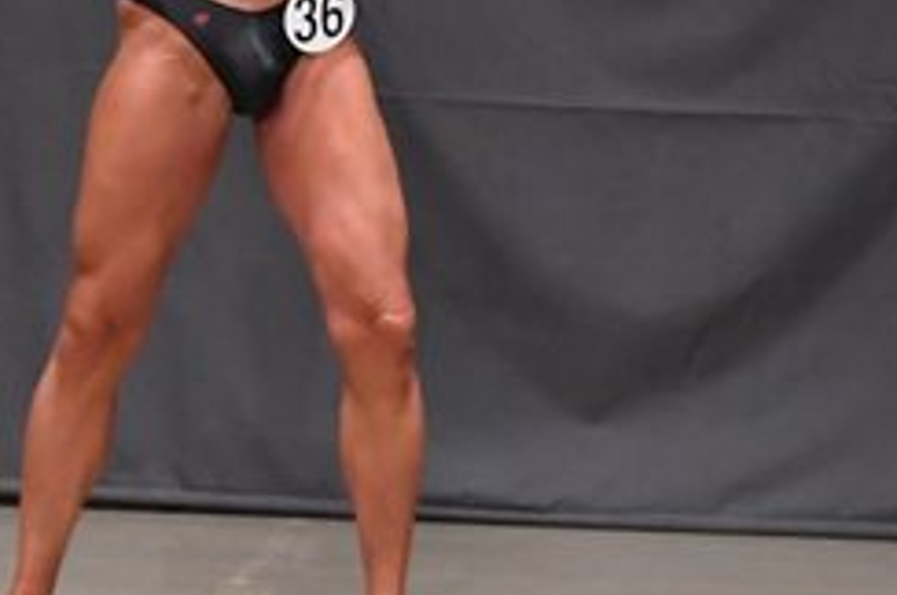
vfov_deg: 2.5
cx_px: 399
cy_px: 37
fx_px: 13760
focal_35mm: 553
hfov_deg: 3.7
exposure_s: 1/400
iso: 6400
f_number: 5.6
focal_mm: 116
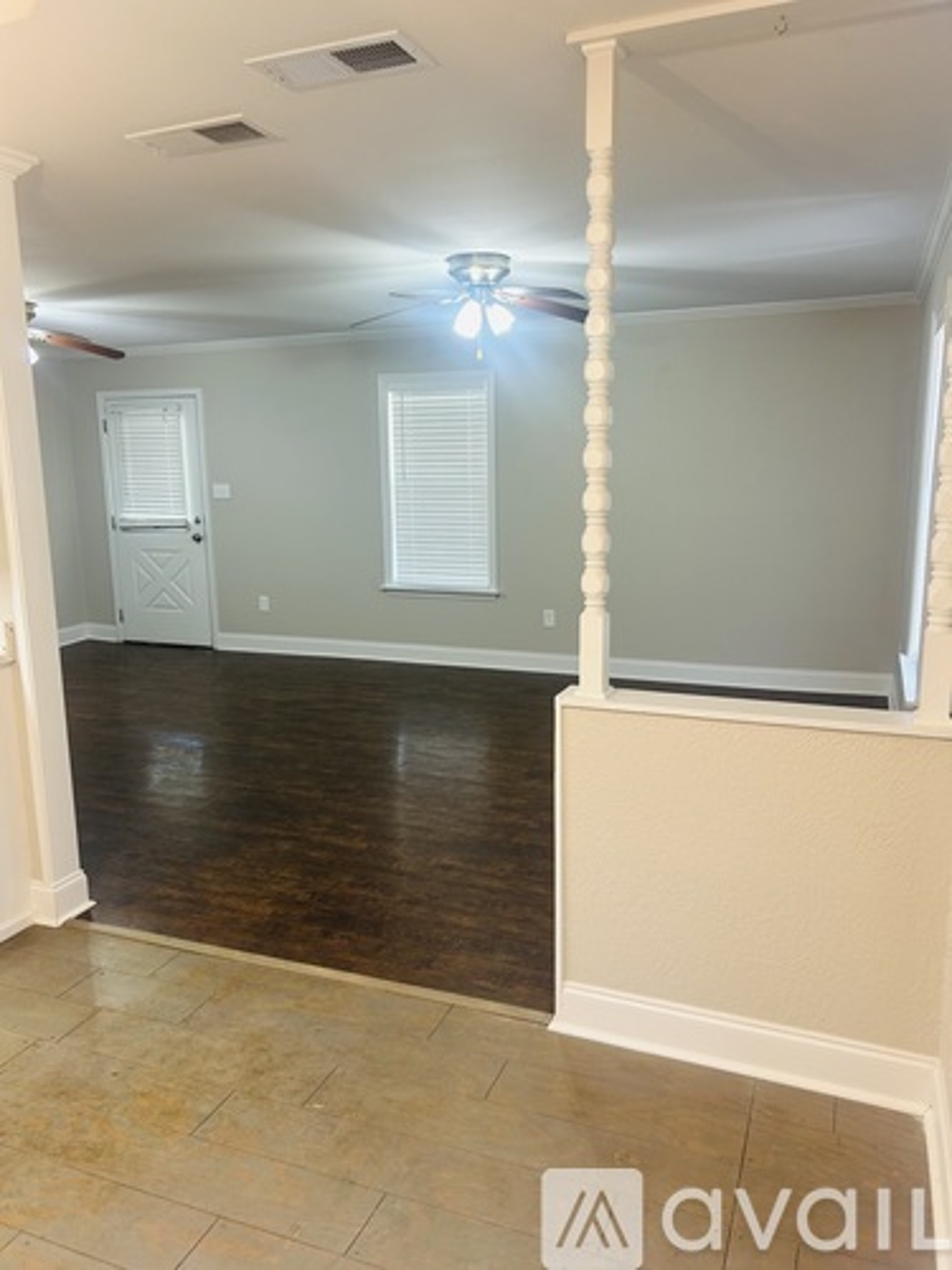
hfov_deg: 53.1
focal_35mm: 26
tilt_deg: -10.4
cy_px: 635
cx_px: 476
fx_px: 953
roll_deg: +0.3
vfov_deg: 67.3
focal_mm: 5.7
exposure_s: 1/60
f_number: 1.5
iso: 64
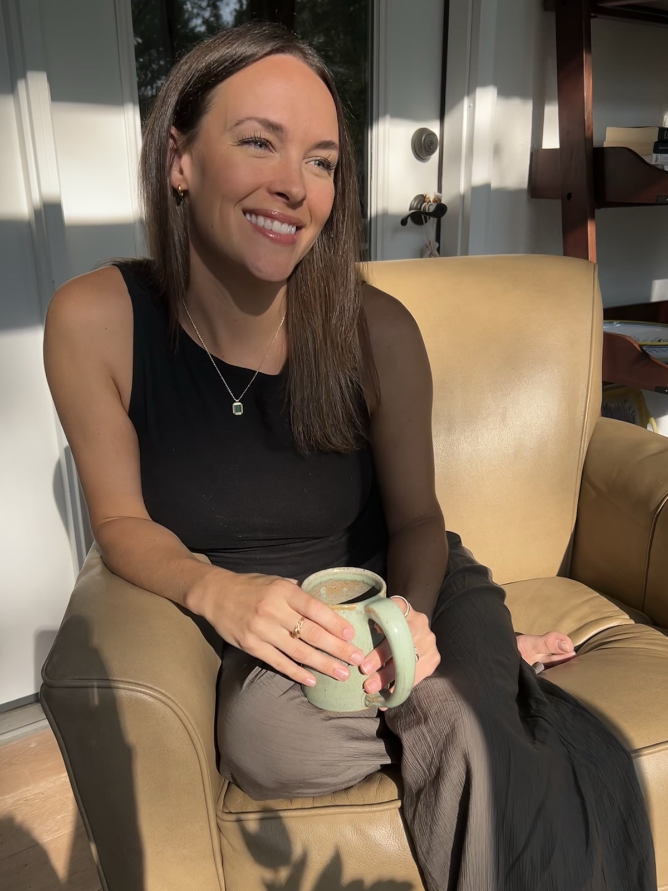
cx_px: 334
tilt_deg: -23.0
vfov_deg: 67.3
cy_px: 446
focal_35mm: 26
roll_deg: -0.2
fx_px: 669
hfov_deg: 53.1
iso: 50
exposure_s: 1/541
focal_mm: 5.7
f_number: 1.5
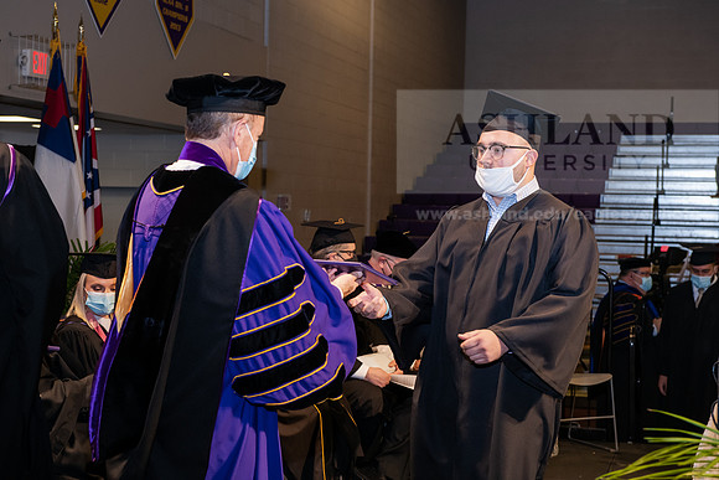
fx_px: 1318
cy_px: 240
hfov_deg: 30.5
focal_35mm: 66
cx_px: 360
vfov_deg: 20.6
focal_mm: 66
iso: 1600
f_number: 6.3
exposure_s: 1/200
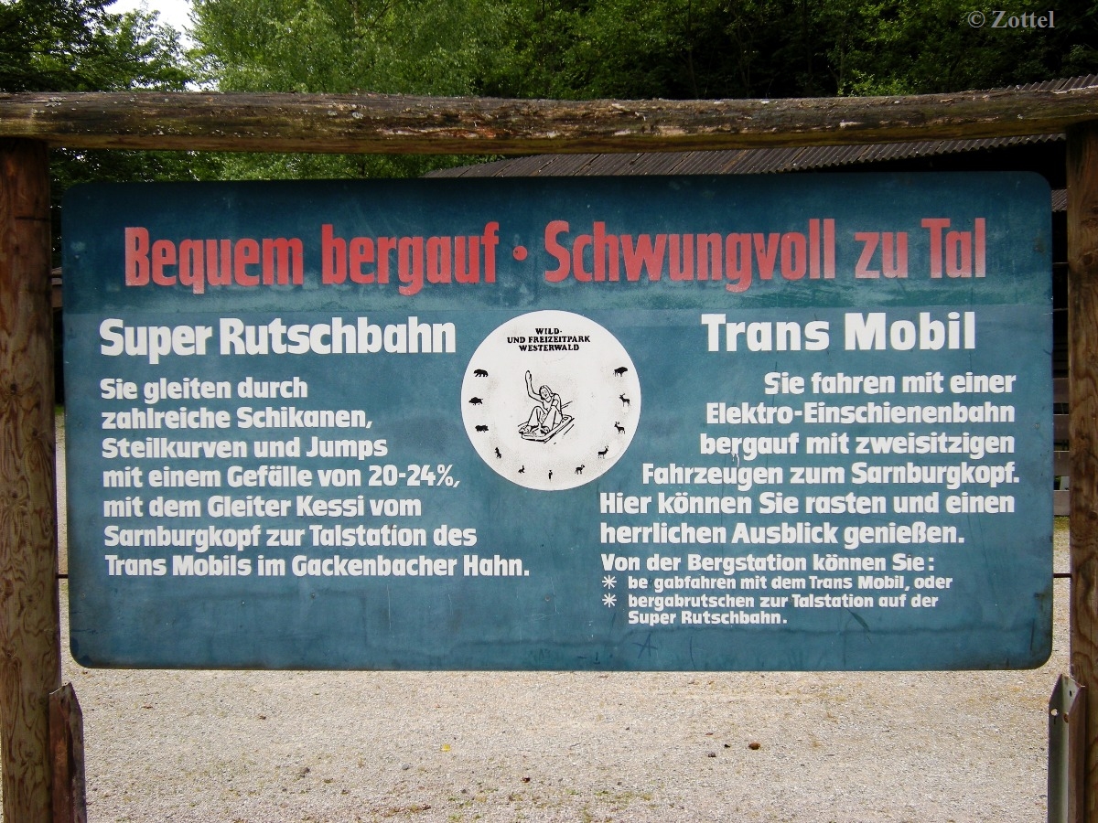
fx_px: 1427
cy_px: 412
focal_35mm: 45
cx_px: 549
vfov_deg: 32.2
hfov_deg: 42.1
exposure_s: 1/248
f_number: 7
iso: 64
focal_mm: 7.5
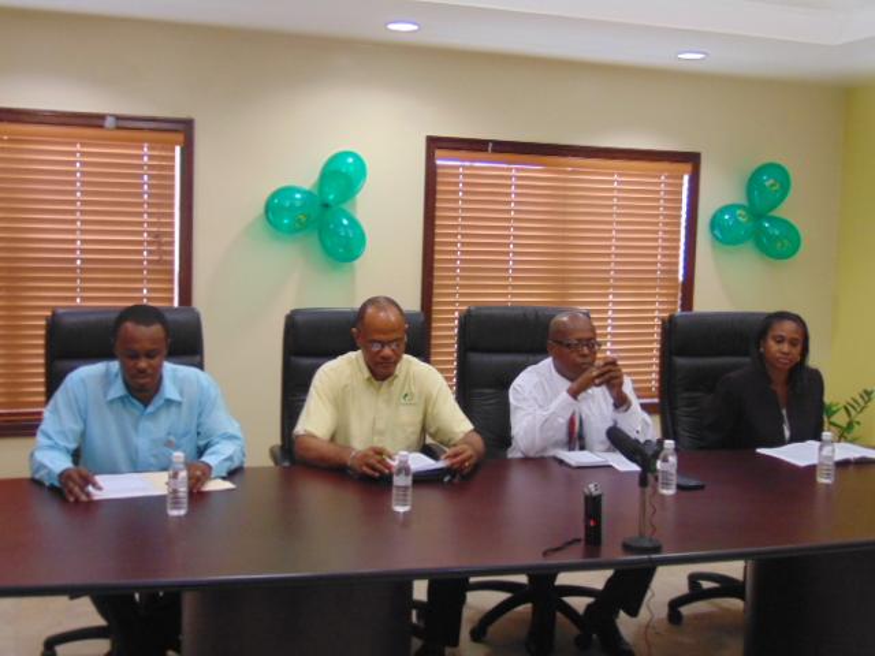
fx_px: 1062
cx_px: 438
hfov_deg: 44.8
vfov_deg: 34.3
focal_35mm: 42
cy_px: 328
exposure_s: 1/30
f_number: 3.3
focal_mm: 7.6
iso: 320
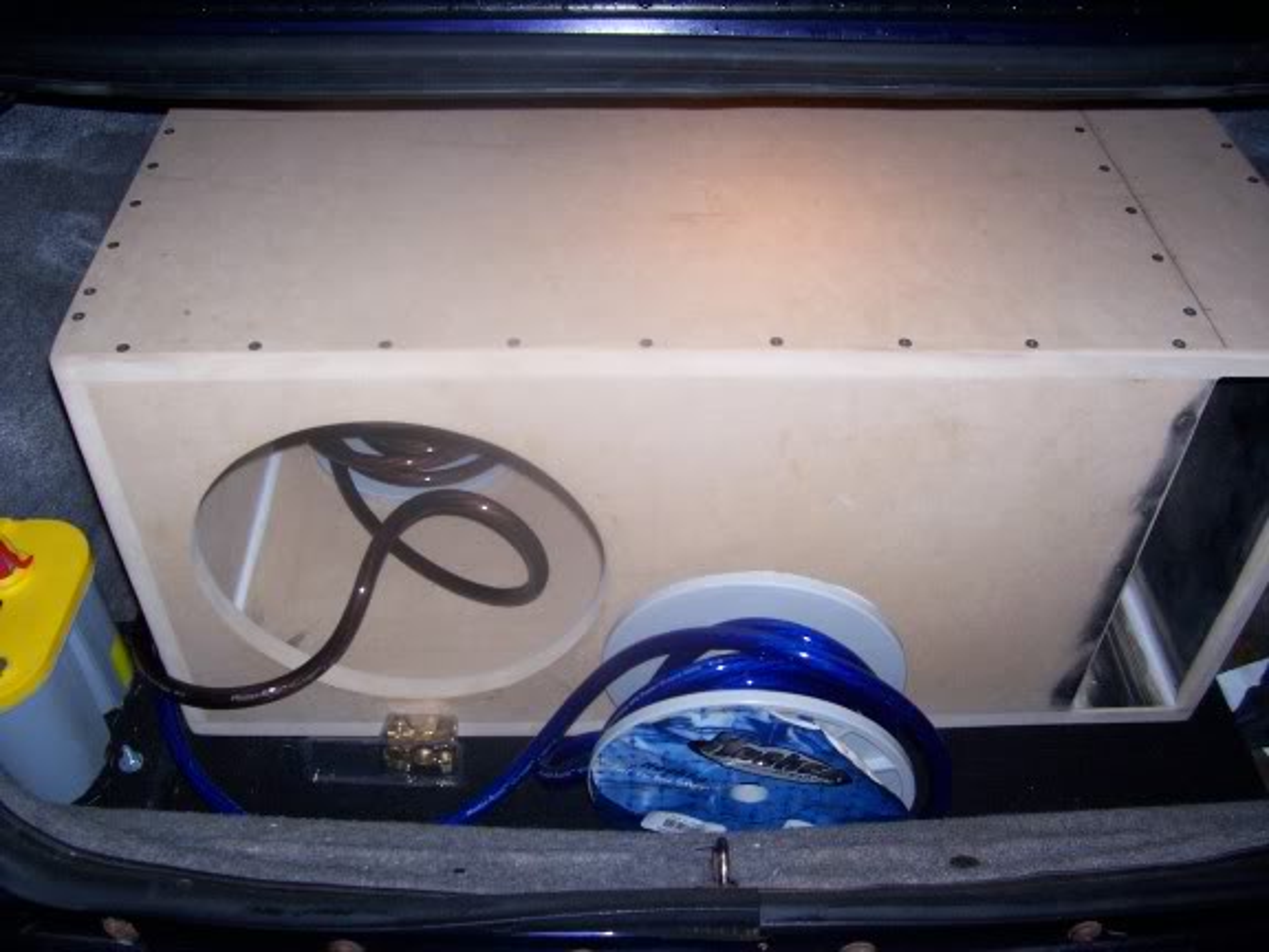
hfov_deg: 54.0
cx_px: 634
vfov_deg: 41.8
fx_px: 1246
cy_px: 476
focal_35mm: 34
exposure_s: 1/112
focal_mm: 5.6
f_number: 2.7
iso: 140
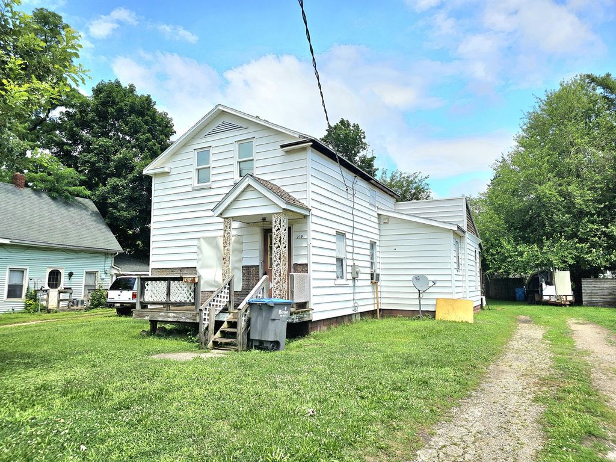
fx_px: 409
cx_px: 308
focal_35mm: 23
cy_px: 231
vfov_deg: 58.9
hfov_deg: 73.9
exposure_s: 1/1250
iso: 10
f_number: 1.7
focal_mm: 6.3
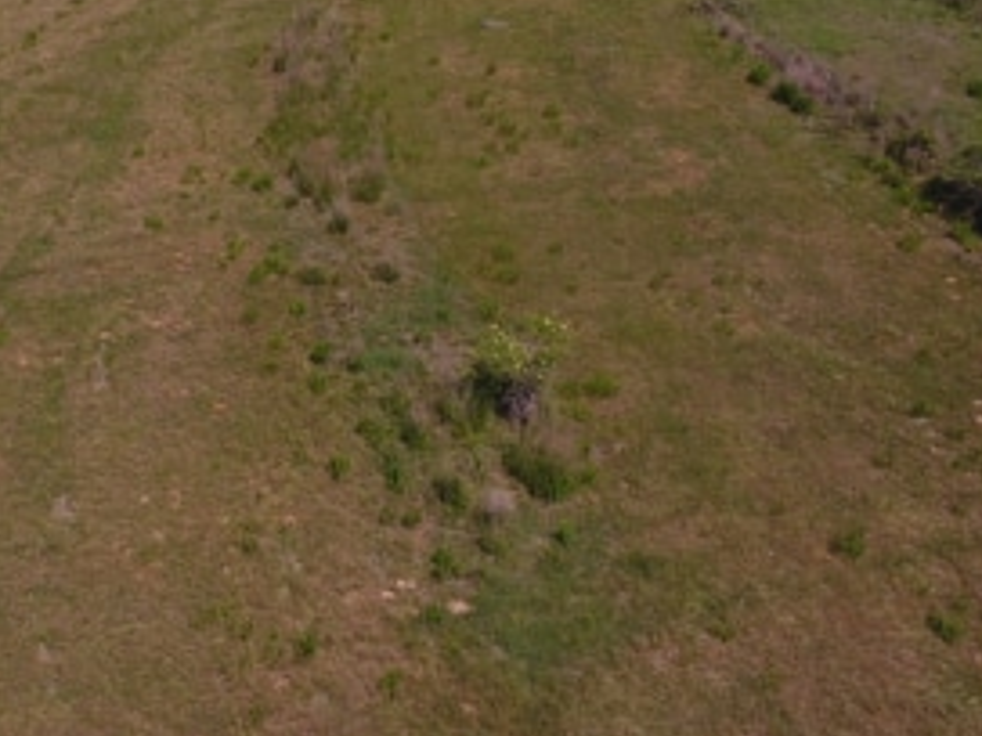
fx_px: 1333
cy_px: 159
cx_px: 307
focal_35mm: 47
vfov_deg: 30.2
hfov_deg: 39.8
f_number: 2.8
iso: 100
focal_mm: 3.61
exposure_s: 1/1070
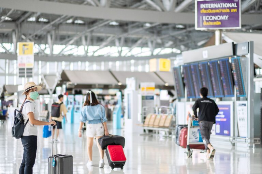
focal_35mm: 84
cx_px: 131
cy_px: 87
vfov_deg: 16.3
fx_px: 611
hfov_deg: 24.2
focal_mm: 56
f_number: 1.2
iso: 200
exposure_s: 1/480
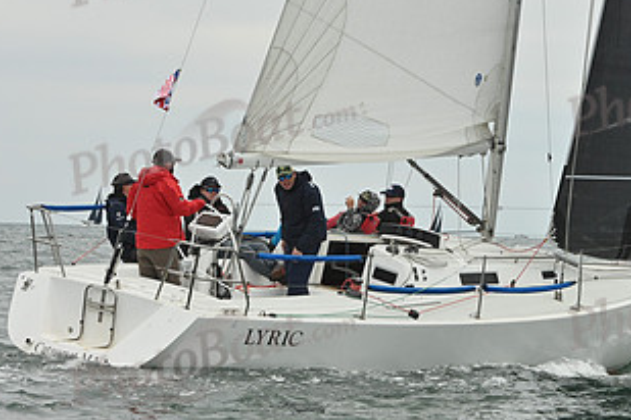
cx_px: 464
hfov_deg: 11.2
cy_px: 219
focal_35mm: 184
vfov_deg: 7.5
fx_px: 3225
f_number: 11
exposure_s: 1/1250
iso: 320
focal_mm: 98
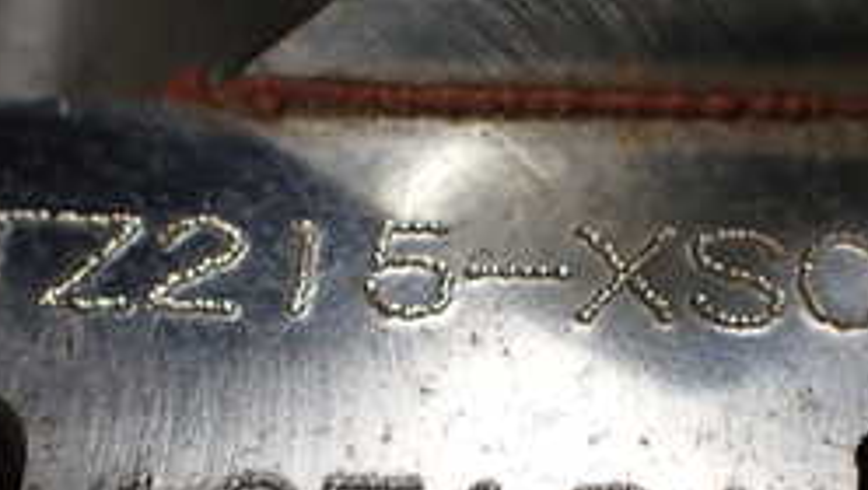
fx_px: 1820
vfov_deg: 15.2
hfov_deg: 26.8
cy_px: 448
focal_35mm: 79
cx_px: 434
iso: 100
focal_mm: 5.4
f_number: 3.2
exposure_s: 1/200
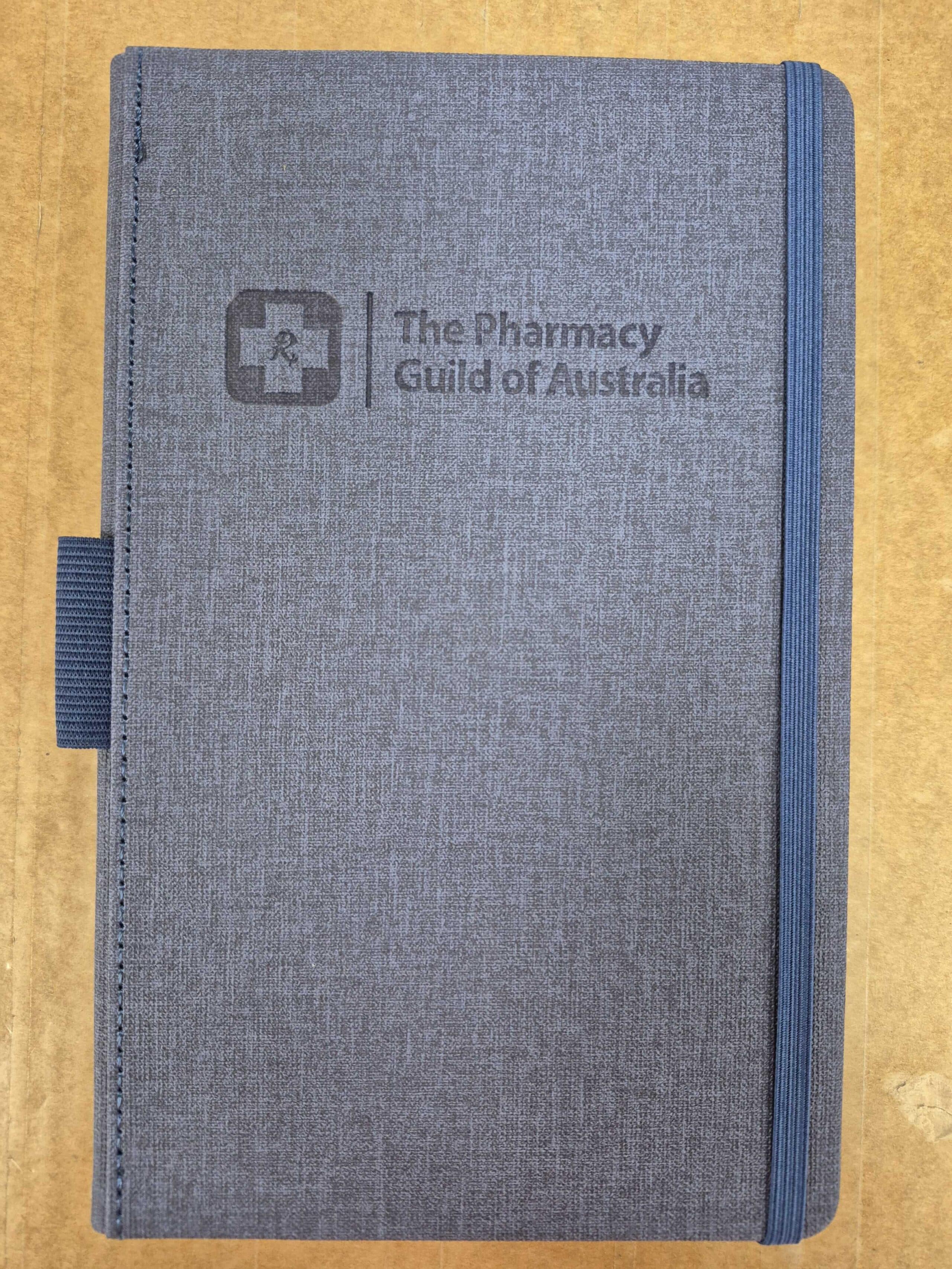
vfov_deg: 73.9
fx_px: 843
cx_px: 476
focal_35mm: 23
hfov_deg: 58.9
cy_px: 634
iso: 640
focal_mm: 5.4
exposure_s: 1/100
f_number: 1.8
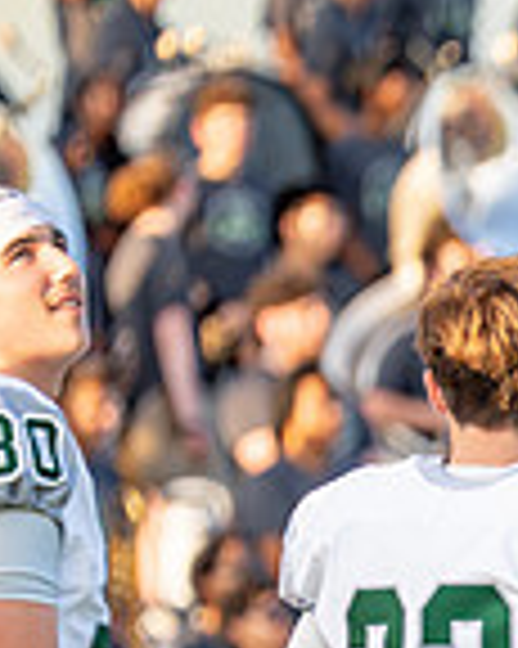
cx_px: 1177
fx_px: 16805
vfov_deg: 2.2
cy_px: 678
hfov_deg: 1.8
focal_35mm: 876
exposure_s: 1/2000
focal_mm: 188
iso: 320
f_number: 2.8
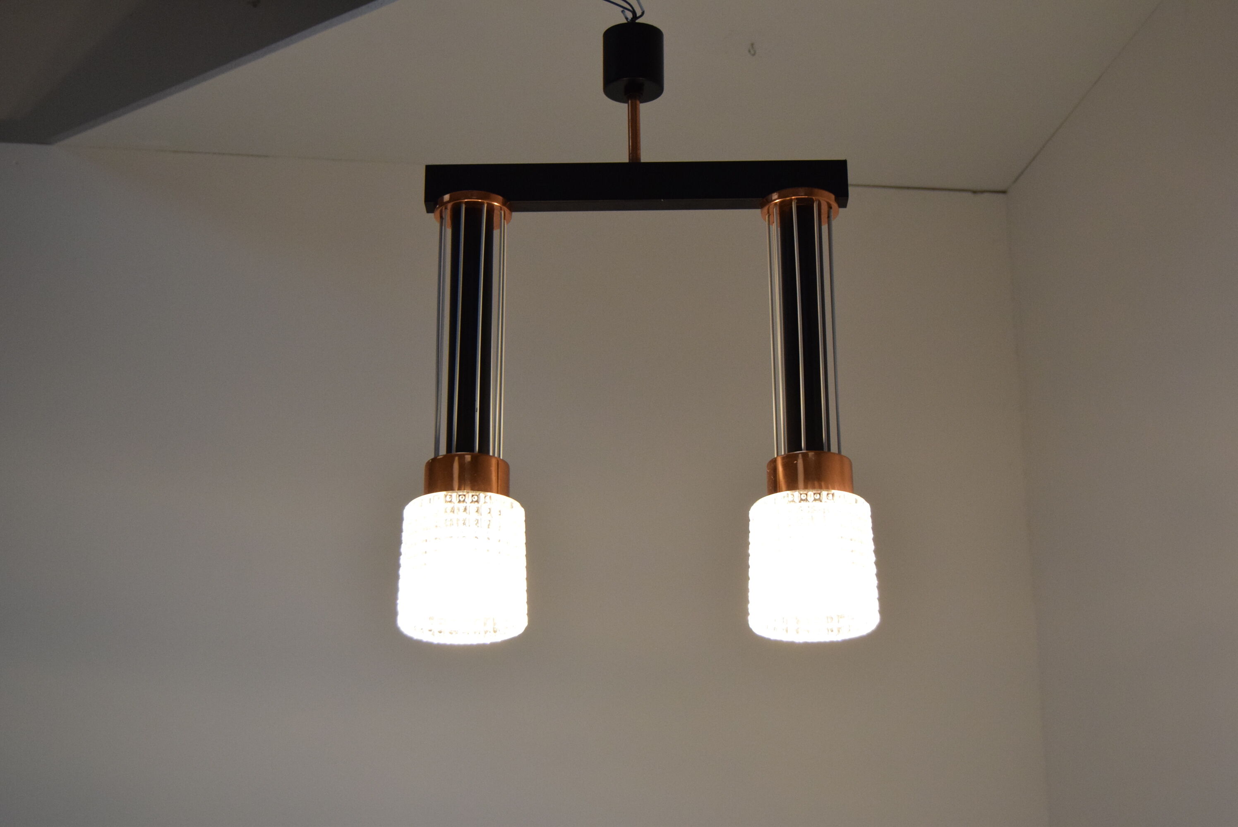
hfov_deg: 35.0
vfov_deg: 23.8
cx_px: 619
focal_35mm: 57
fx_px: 1962
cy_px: 414
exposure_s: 1/125
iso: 1600
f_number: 5.6
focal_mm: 38
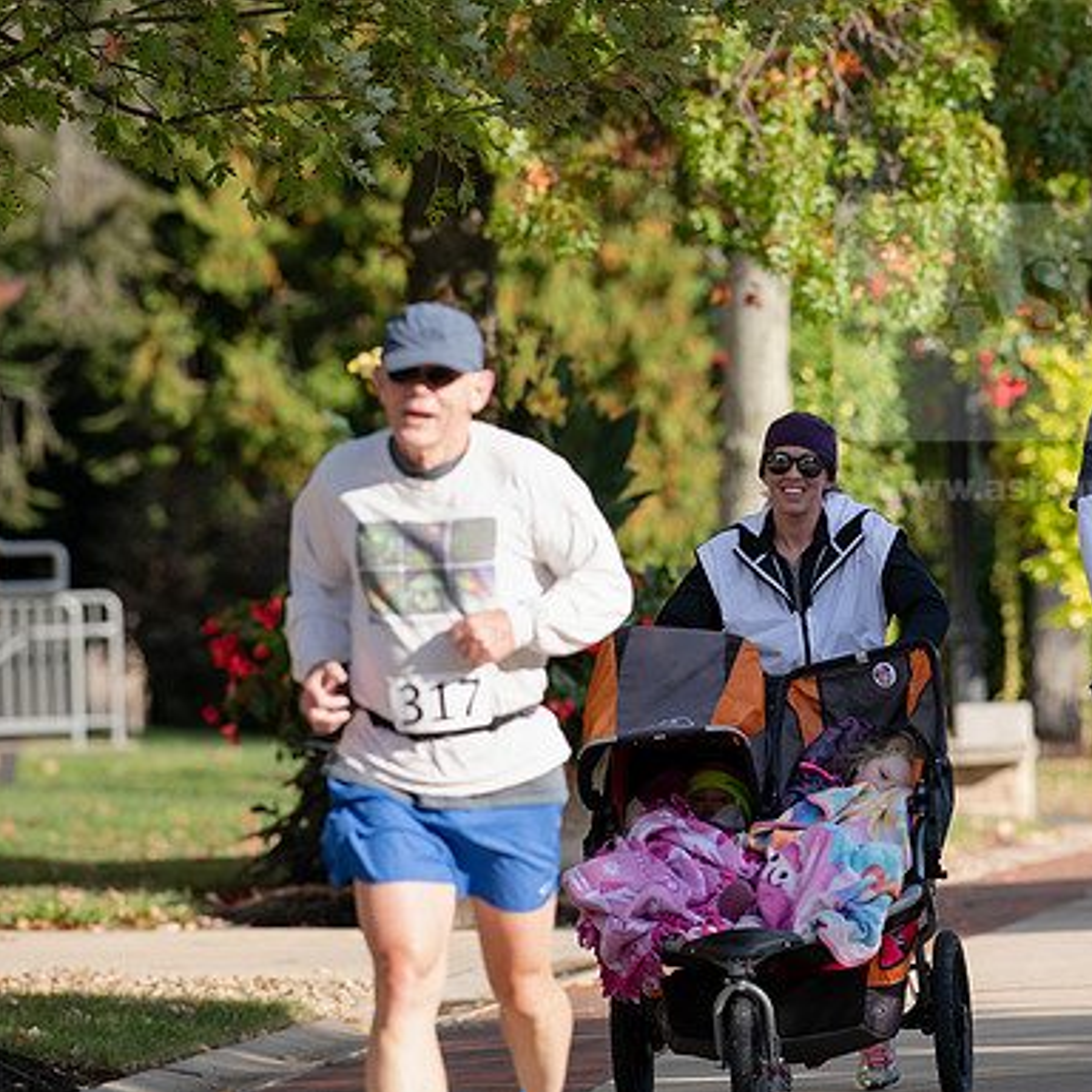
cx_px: 748
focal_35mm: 385
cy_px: 547
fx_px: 13741
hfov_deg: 4.6
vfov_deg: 4.6
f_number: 5.6
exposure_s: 1/640
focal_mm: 300
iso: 200
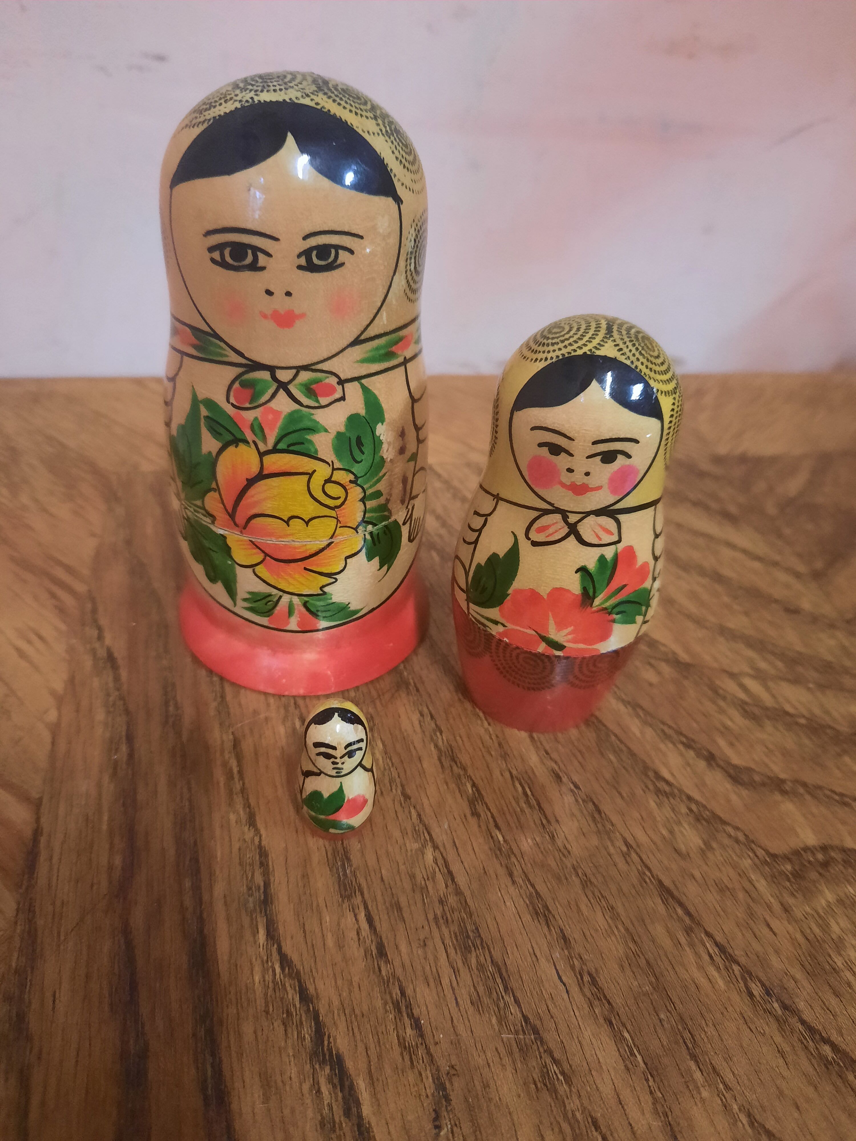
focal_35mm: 25
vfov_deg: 69.4
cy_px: 570
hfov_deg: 54.9
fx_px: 824
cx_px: 428
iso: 800
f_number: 2
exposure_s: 1/25
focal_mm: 4.6
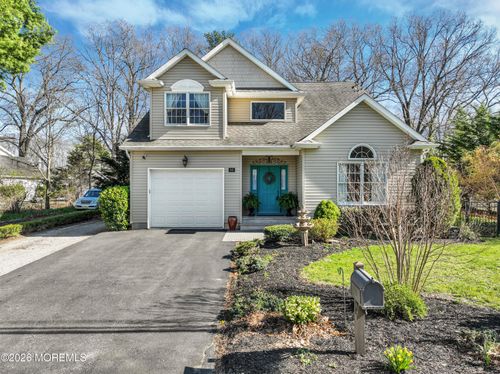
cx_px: 250
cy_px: 187
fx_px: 346
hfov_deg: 71.6
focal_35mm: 24
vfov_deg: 56.7
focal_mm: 12.29
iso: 110
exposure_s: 1/500
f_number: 2.8
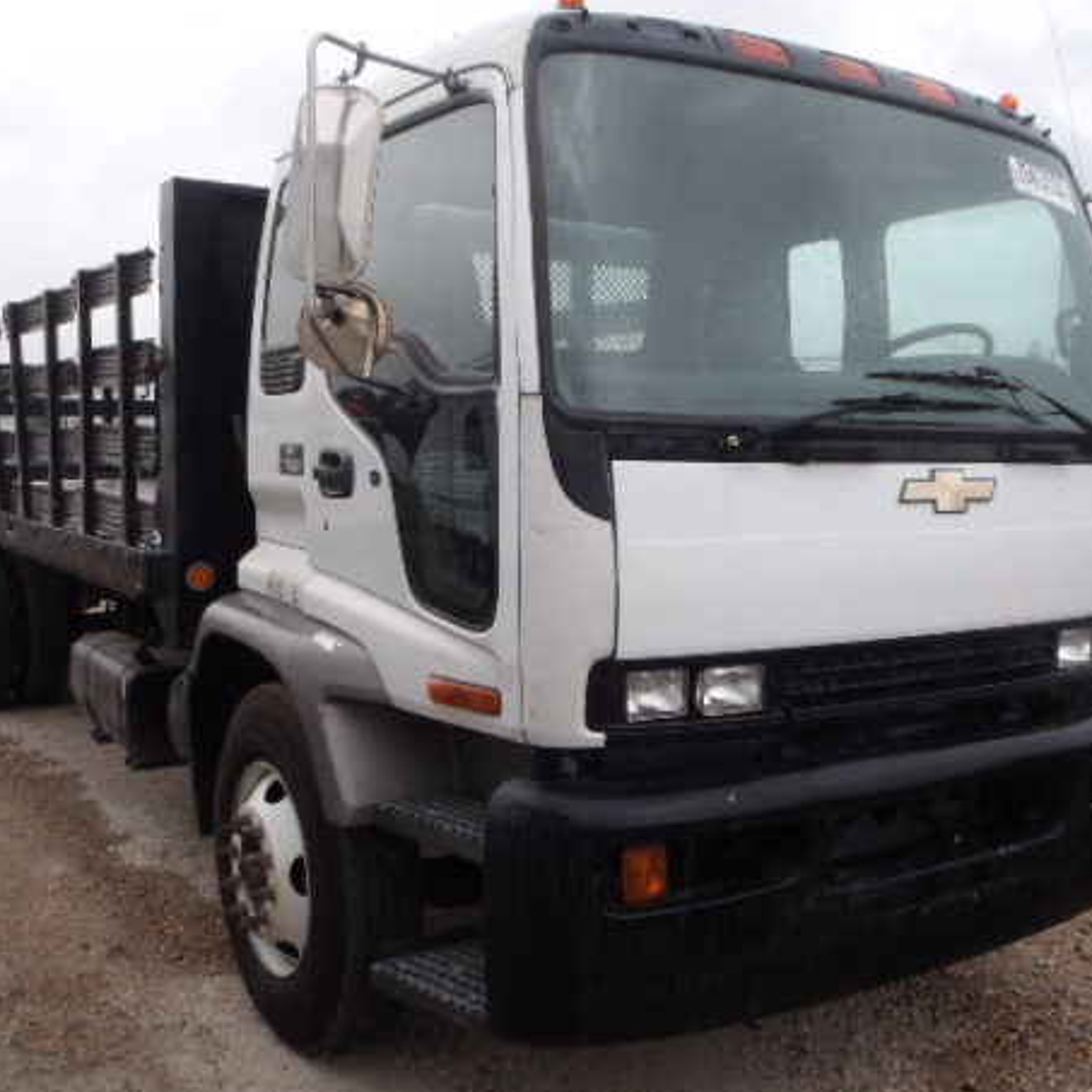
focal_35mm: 35
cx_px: 569
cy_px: 550
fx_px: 1249
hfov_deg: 47.2
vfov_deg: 47.2
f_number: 4.5
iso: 80
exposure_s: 1/320
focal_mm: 5
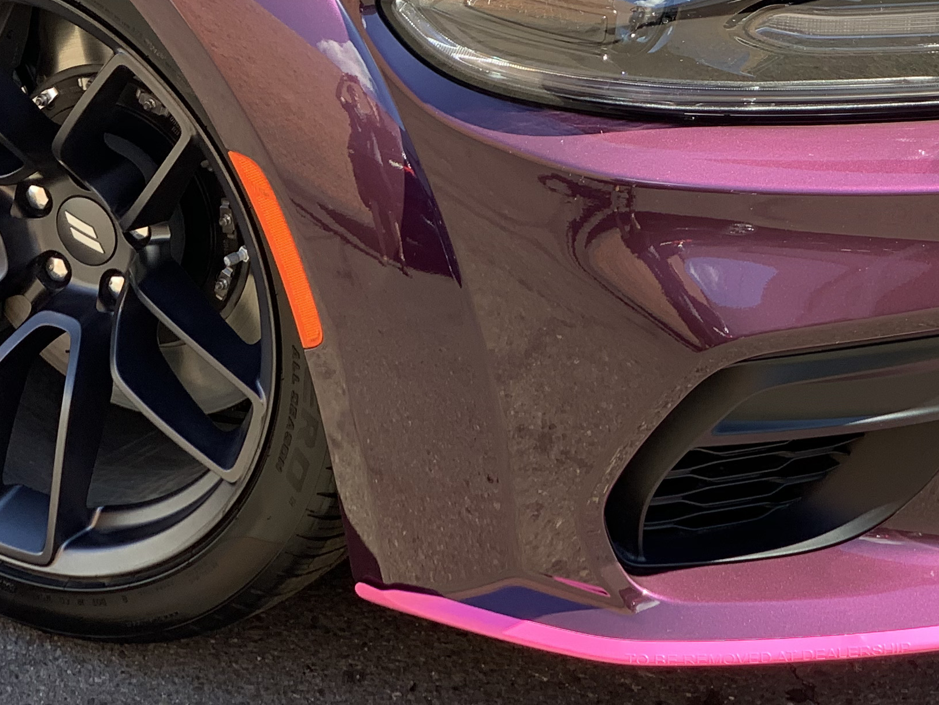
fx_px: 3500
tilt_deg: -22.2
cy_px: -132
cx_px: 581
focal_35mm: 129
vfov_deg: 11.3
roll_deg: -1.8
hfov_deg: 15.3
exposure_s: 1/122
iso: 16
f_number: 2.4
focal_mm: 6
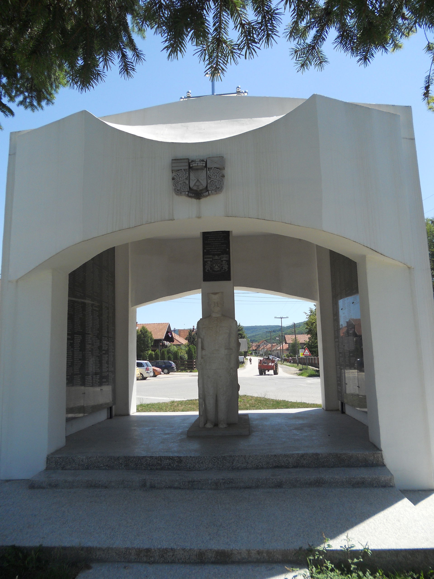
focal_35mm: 27
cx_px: 217
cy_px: 290
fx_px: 451
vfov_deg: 65.3
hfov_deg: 51.4
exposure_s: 1/800
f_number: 3.2
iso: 80
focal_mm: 4.9
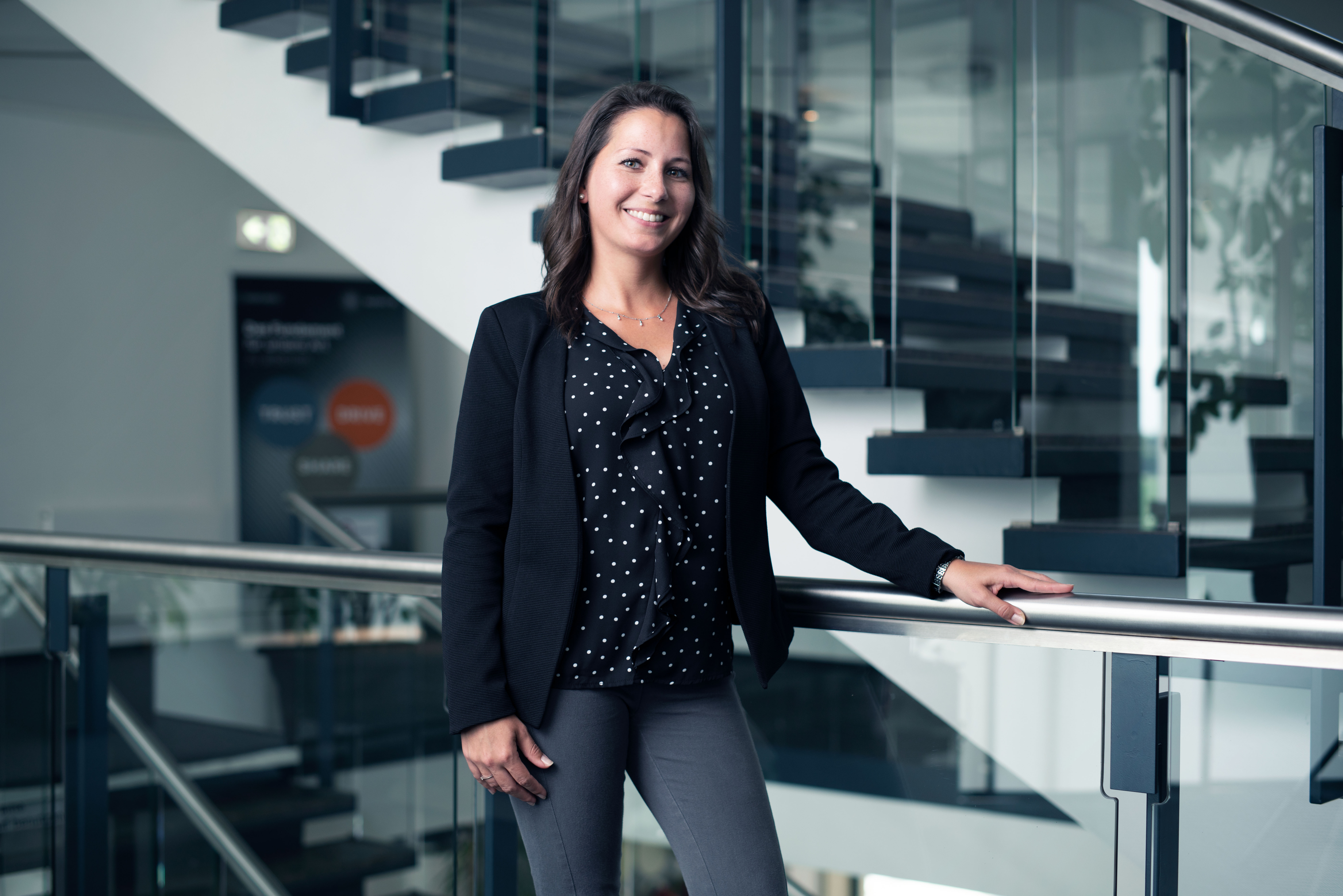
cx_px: 672
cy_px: 448
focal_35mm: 50
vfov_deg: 27.0
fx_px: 1865
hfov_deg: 39.6
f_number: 2.5
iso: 100
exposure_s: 1/200
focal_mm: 50
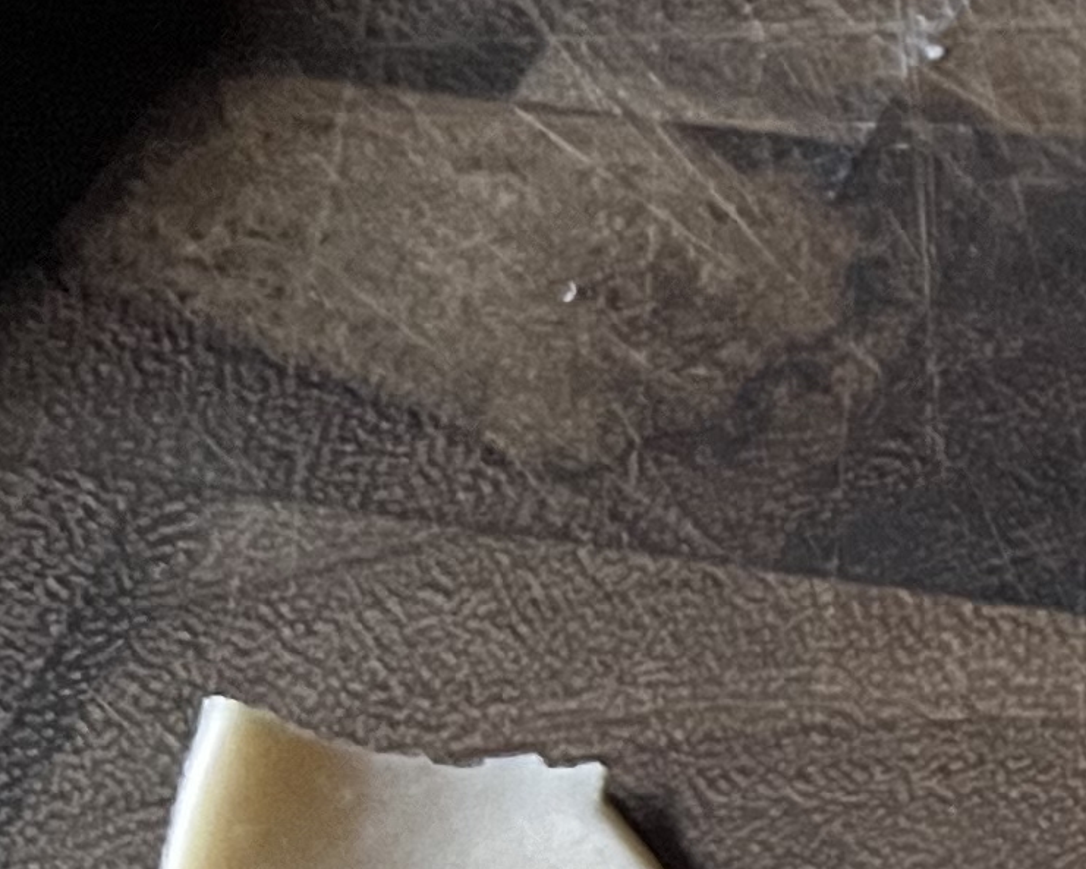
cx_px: 2941
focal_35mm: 138
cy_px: 1320
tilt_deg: -59.0
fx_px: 4436
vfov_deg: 10.8
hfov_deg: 10.8
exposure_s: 1/60
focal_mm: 5.7
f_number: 1.5
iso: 500
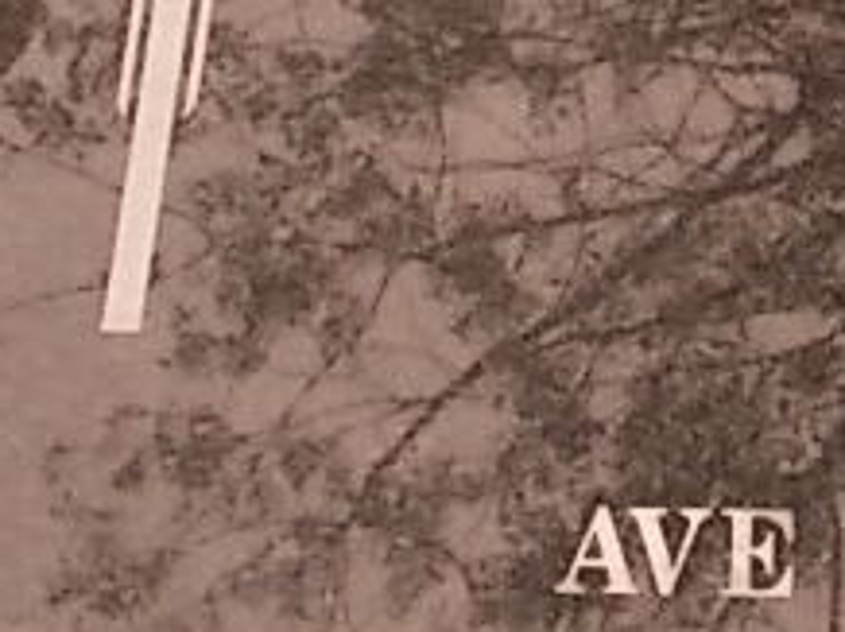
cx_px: 791
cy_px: -93
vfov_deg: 14.4
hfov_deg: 19.2
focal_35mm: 100
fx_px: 2438
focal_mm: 6
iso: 80
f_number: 3.6
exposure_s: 1/250
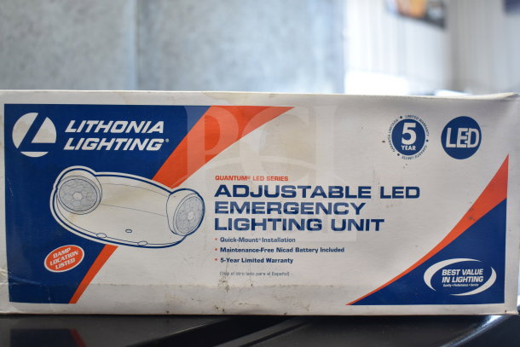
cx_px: 260
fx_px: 563
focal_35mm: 39
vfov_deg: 34.2
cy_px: 174
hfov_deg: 49.5
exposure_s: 1/40
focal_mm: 26
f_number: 4
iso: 400
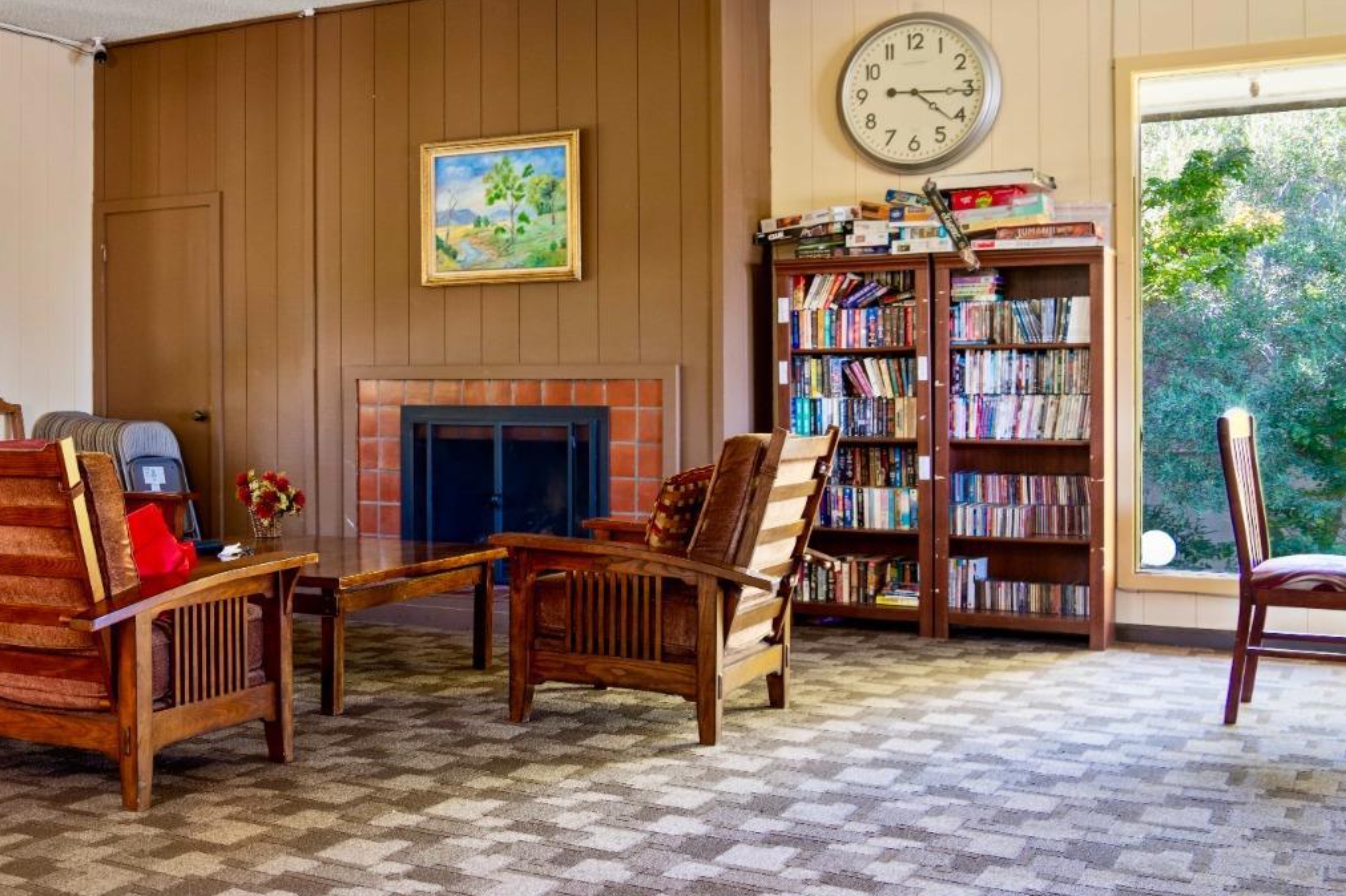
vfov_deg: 31.1
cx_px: 394
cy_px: 384
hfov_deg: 44.4
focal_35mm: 43
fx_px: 1607
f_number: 4
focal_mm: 29
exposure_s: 1/6
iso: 400
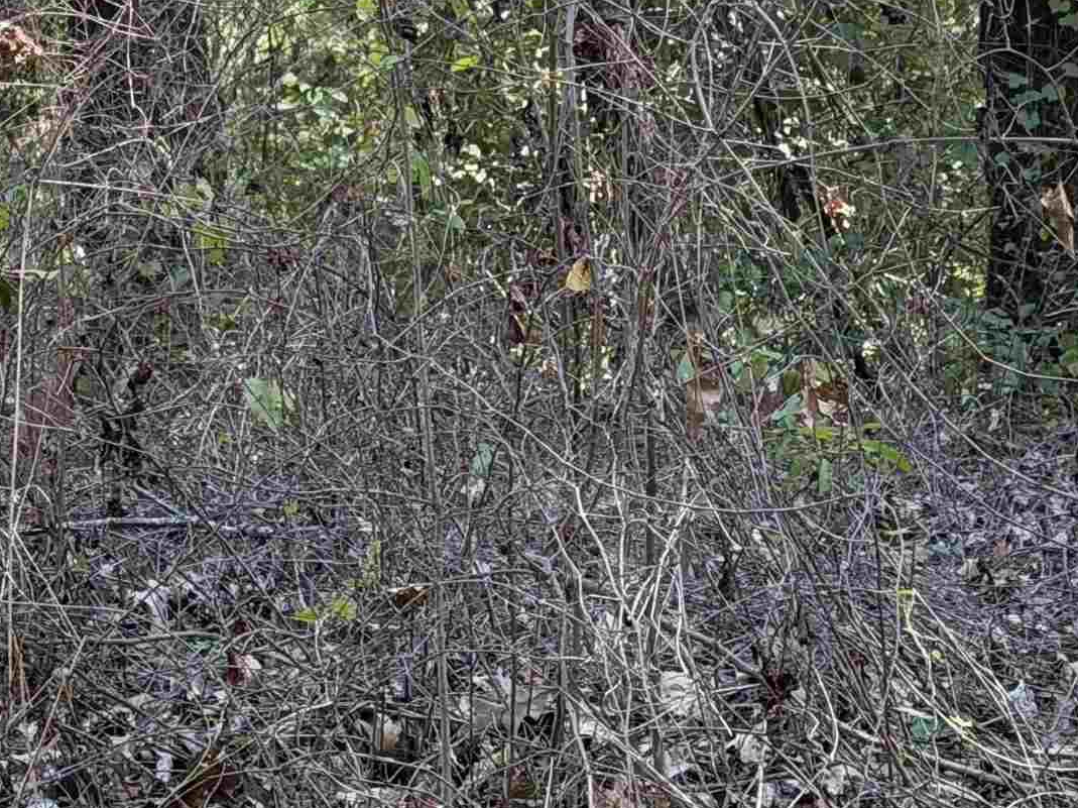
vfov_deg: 10.5
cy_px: -300
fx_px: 4296
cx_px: 170
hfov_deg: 14.2
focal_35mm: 138
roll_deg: -2.3
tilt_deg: +6.5
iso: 80
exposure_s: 1/174
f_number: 1.78
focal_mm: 6.76
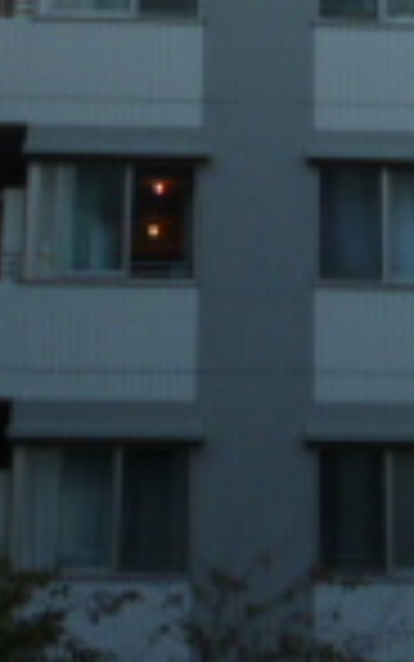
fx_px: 2327
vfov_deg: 14.8
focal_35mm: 129
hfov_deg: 10.1
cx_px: 328
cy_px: -396
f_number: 3.1
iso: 100
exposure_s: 1/640
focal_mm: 5
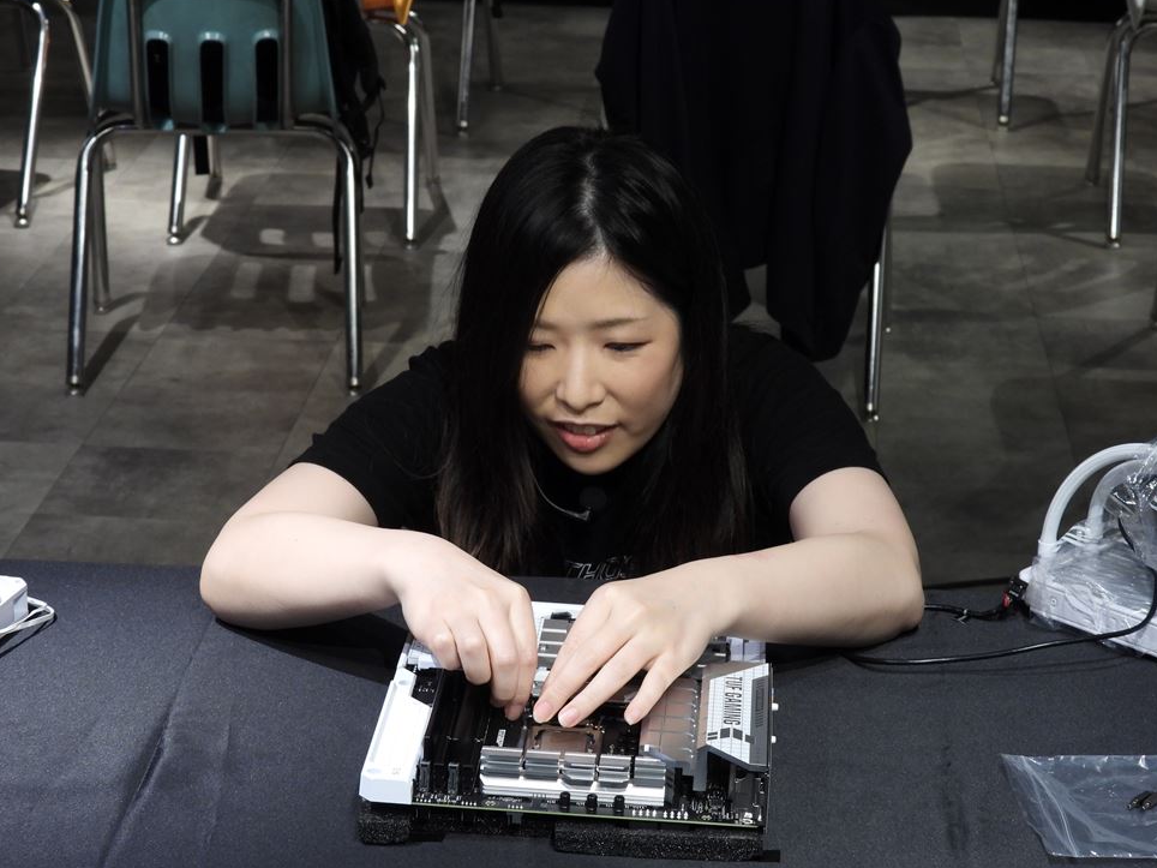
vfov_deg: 17.4
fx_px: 2841
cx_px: 595
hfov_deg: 23.0
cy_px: 447
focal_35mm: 85
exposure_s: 1/60
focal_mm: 14.3
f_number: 3.5
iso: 220
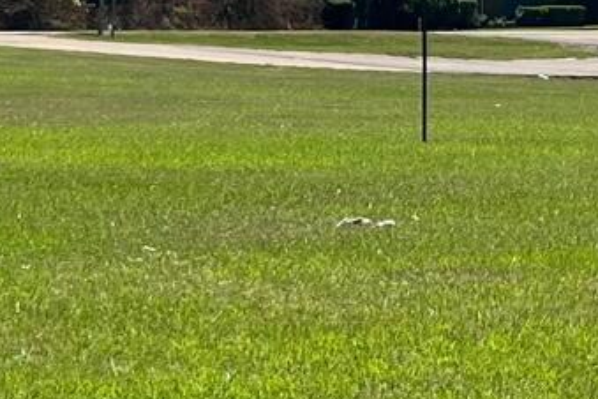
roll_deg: +0.9
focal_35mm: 161
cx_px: 974
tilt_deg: +2.7
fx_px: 2674
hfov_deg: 12.0
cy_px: -64
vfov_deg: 8.4
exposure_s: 1/6993
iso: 50
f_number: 1.5
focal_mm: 5.7
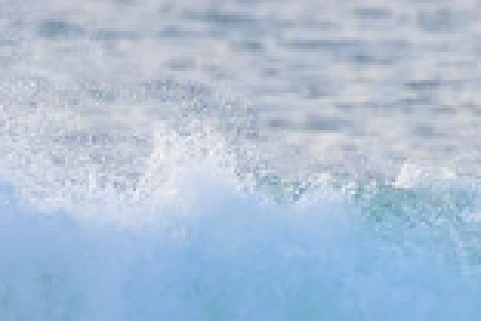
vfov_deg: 0.4
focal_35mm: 3722
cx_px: -404
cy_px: 381
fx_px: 49726
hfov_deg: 0.6
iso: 2800
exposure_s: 1/2000
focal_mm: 1000
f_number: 11
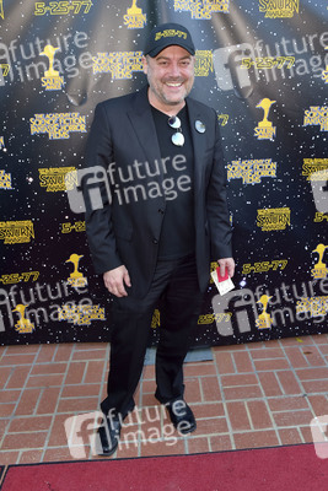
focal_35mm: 27
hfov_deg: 48.0
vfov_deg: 67.4
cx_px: 164
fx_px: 369
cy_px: 246
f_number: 6.3
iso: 500
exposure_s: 1/320
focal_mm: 27
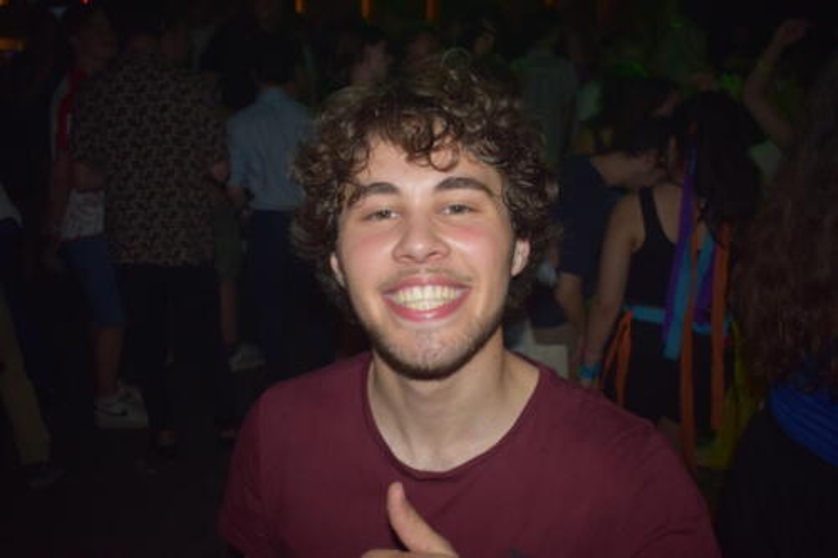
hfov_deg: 61.9
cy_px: 279
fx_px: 698
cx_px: 419
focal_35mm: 30
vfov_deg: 43.6
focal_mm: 20
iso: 640
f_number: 3.5
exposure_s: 1/60
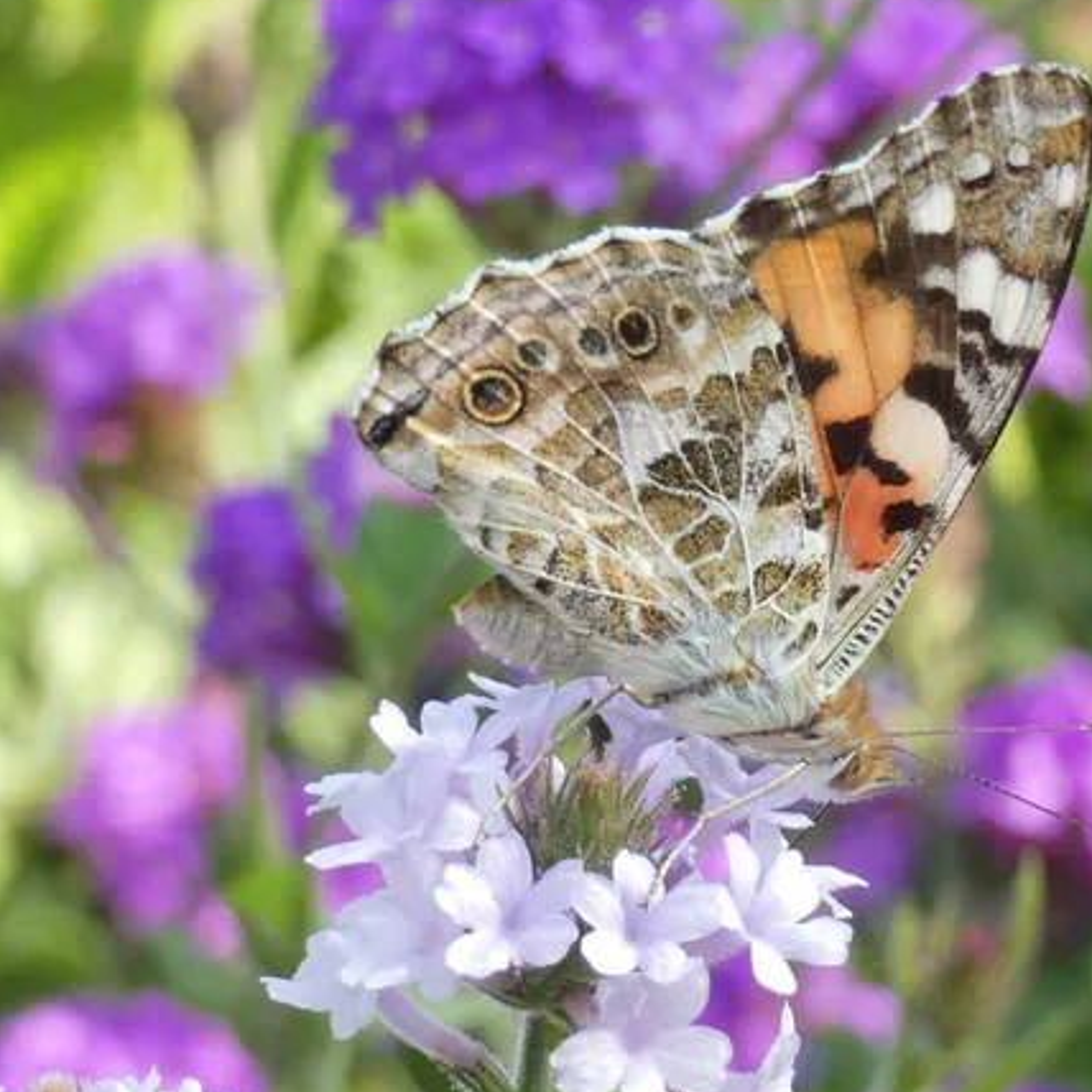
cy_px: 492
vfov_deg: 7.5
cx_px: 771
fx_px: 8352
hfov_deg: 7.5
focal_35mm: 234
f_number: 5.5
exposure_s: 1/80
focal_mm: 31.7
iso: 100
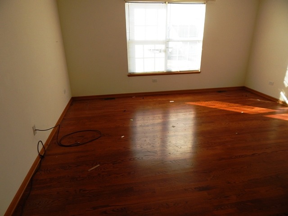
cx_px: 144
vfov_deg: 61.1
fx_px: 183
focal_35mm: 22
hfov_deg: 76.4
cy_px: 108
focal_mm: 4
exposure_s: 1/250
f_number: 3
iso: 125
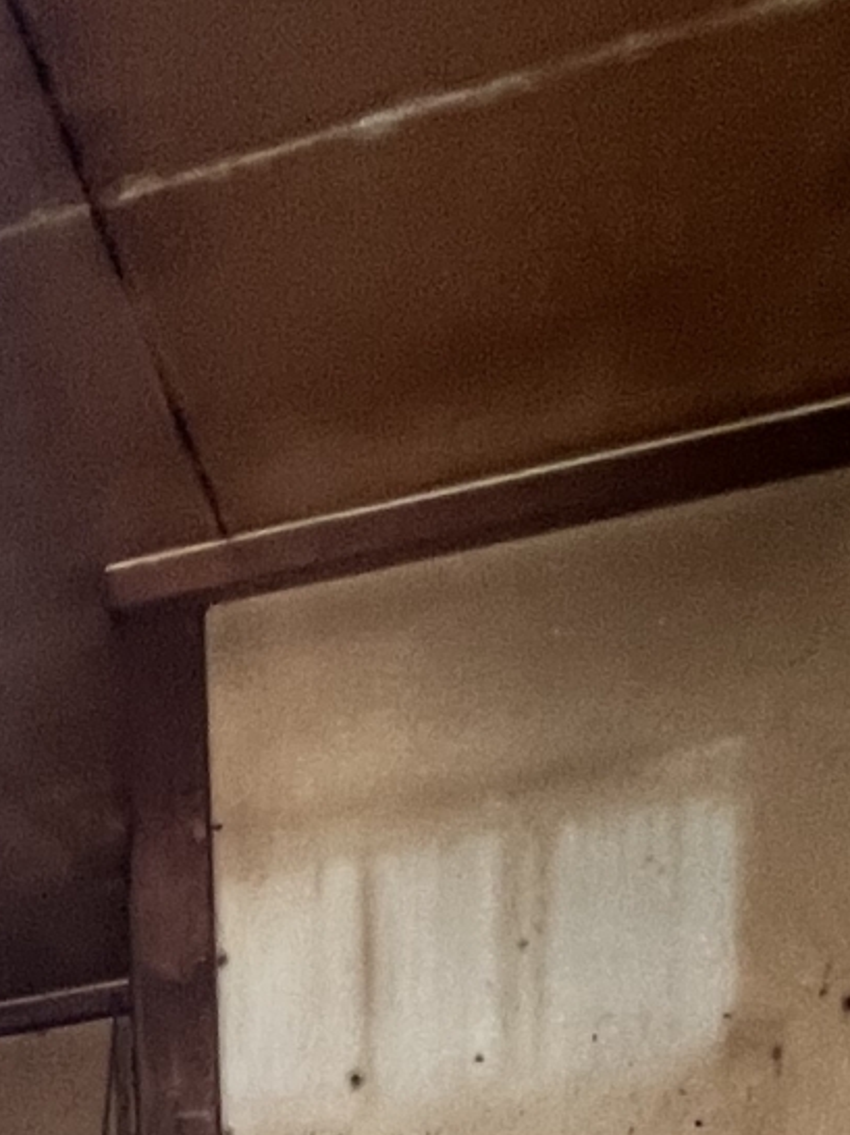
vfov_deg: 17.9
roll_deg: +4.5
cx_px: 69
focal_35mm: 61
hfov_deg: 23.3
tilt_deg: -15.0
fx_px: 1999
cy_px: 2399
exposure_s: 1/60
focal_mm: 1.57
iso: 200
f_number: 1.8
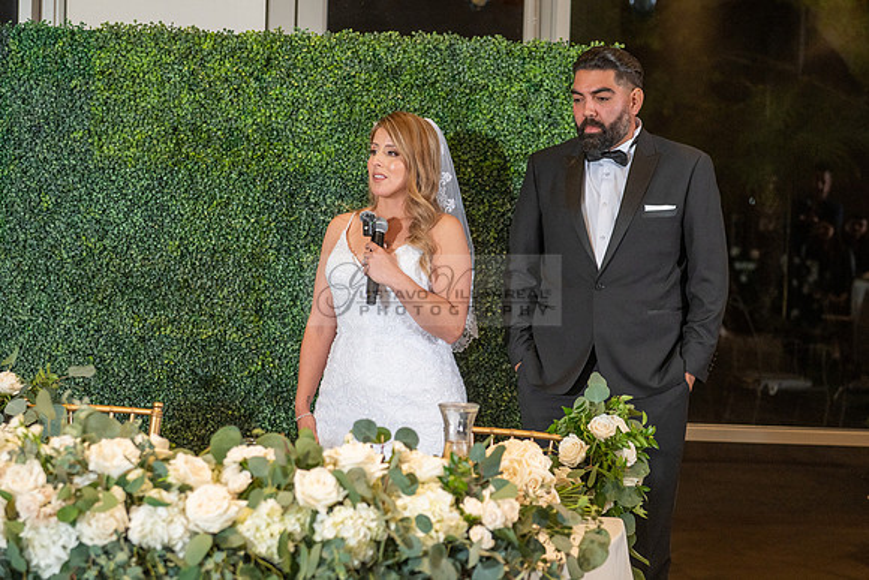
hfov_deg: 26.7
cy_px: 328
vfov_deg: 18.0
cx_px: 466
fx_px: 1830
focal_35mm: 76
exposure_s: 1/160
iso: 800
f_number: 3.5
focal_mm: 62
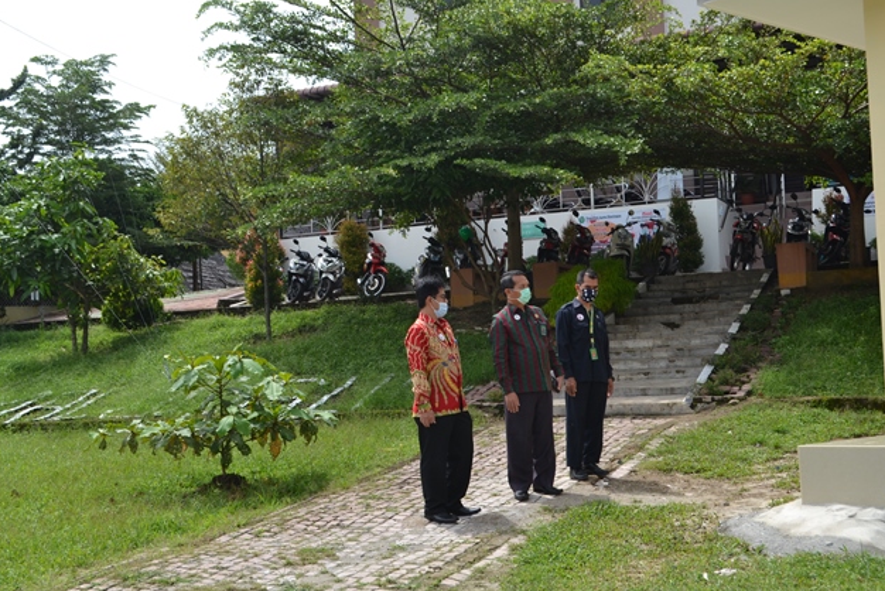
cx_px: 448
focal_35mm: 46
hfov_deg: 42.7
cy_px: 291
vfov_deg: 29.3
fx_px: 1131
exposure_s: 1/200
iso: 100
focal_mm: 30
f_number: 8
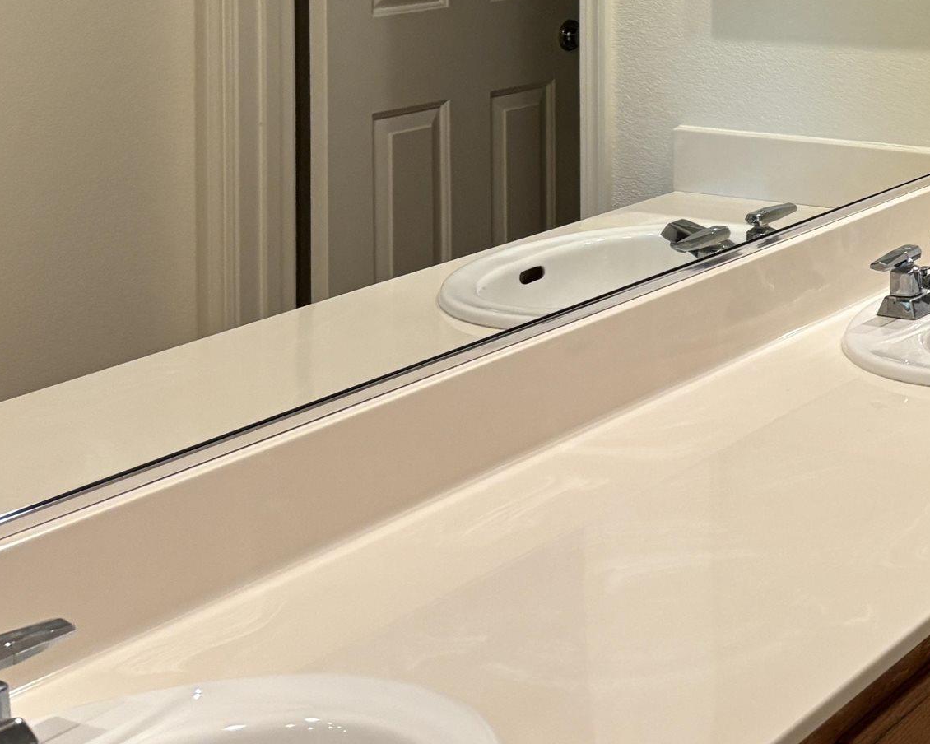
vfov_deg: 21.0
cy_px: -99
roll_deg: +0.1
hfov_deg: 24.2
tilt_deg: -4.0
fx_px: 1899
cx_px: 1204
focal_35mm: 69
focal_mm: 5.96
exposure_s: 1/120
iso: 125
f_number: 1.6
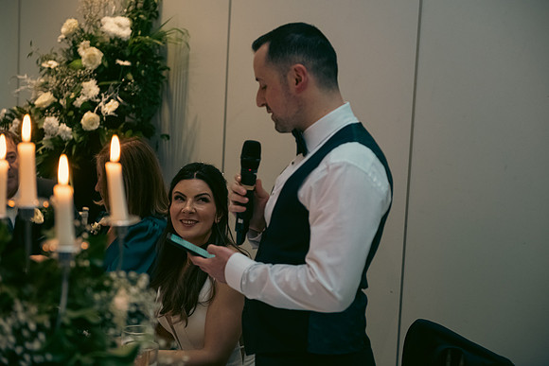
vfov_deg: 19.5
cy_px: 183
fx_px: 1068
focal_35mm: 70
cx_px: 274
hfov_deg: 28.8
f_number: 3.5
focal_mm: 70
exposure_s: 1/160
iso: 2000
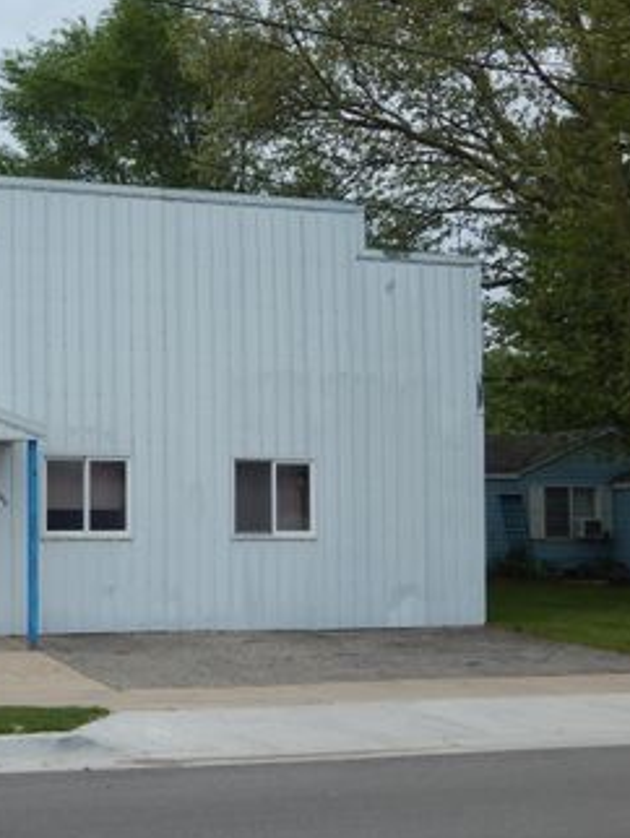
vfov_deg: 32.6
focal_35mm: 59
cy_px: 465
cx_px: 31
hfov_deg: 24.0
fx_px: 1430
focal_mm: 6.8
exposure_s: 1/400
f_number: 6.9
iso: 125
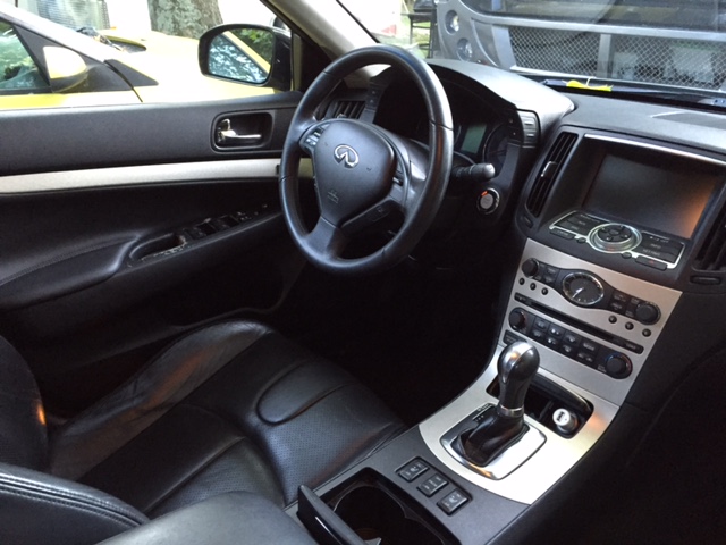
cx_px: 363
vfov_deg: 48.2
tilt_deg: -25.5
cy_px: 272
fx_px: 608
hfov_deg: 61.7
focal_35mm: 29
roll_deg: -2.7
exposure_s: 1/30
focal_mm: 4.15
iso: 250
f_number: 2.2
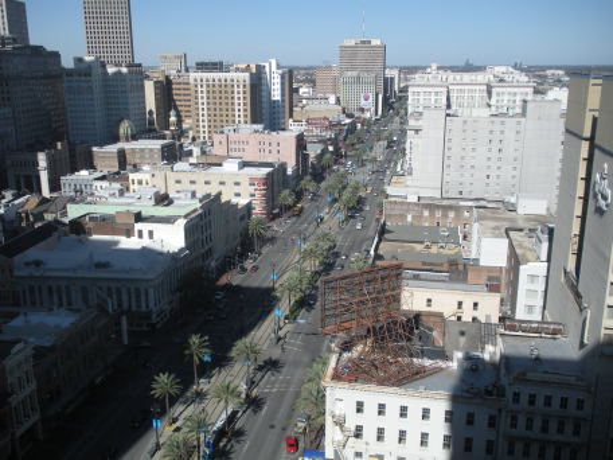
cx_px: 306
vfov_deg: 39.7
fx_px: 638
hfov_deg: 51.4
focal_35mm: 36
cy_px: 230
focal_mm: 6.3
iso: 64
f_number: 3.5
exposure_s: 1/659
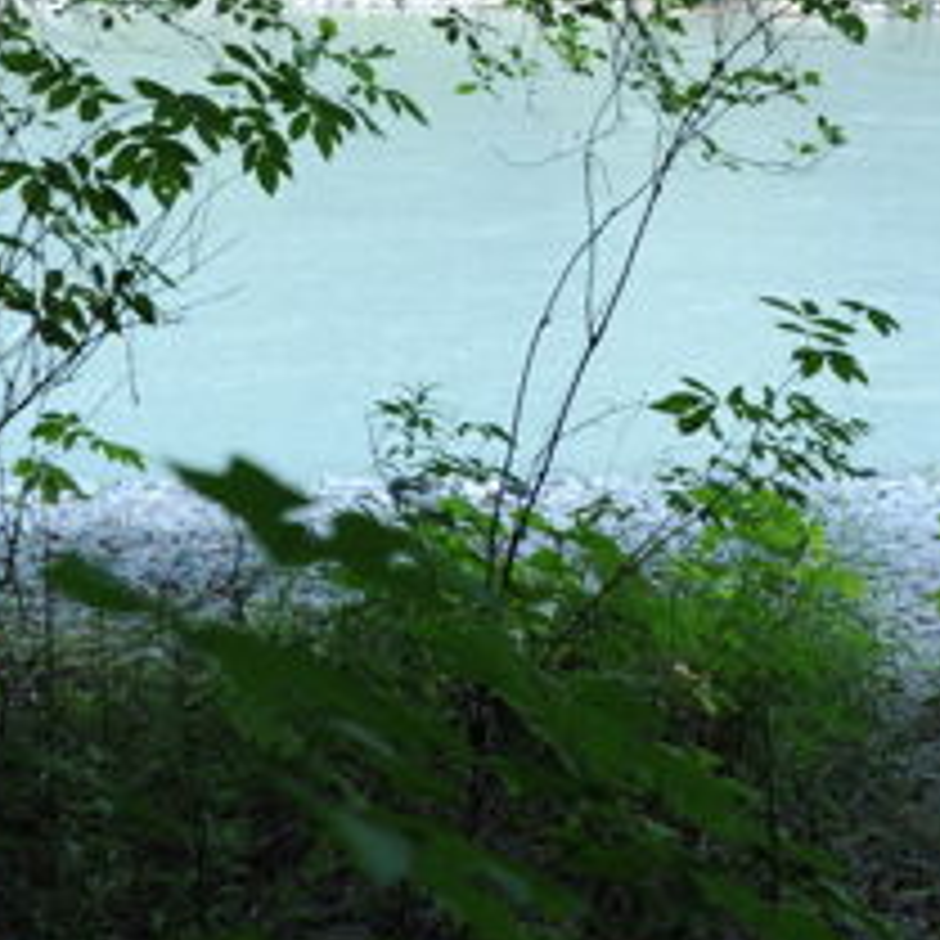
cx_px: 940
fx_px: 3502
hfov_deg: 15.0
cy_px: -4
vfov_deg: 15.0
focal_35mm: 114
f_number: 3.2
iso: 200
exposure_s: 1/50
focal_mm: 35
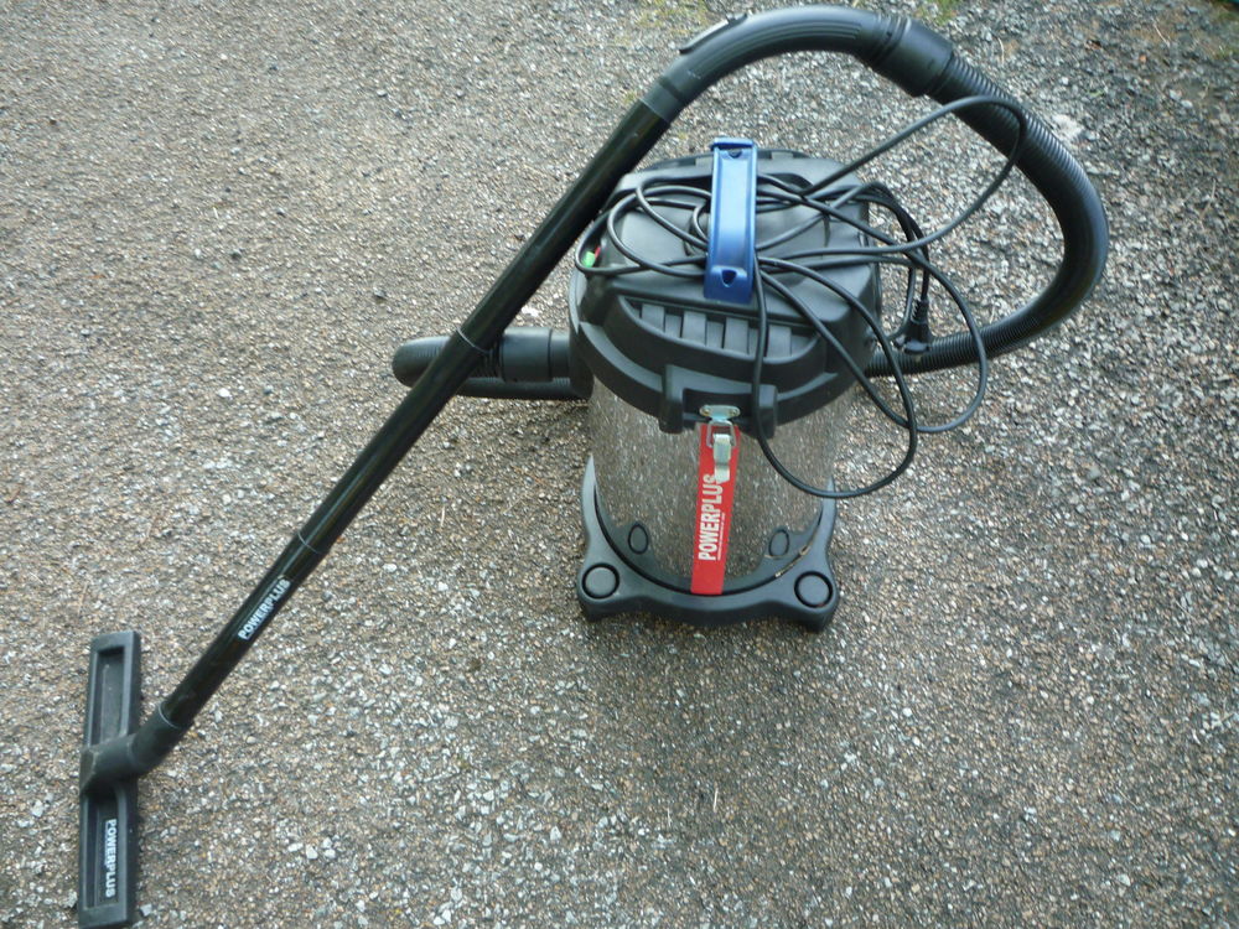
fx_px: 1074
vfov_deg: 46.8
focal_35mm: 30
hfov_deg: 60.0
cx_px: 620
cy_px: 464
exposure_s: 1/30
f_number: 3.3
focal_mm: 5.2
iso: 160
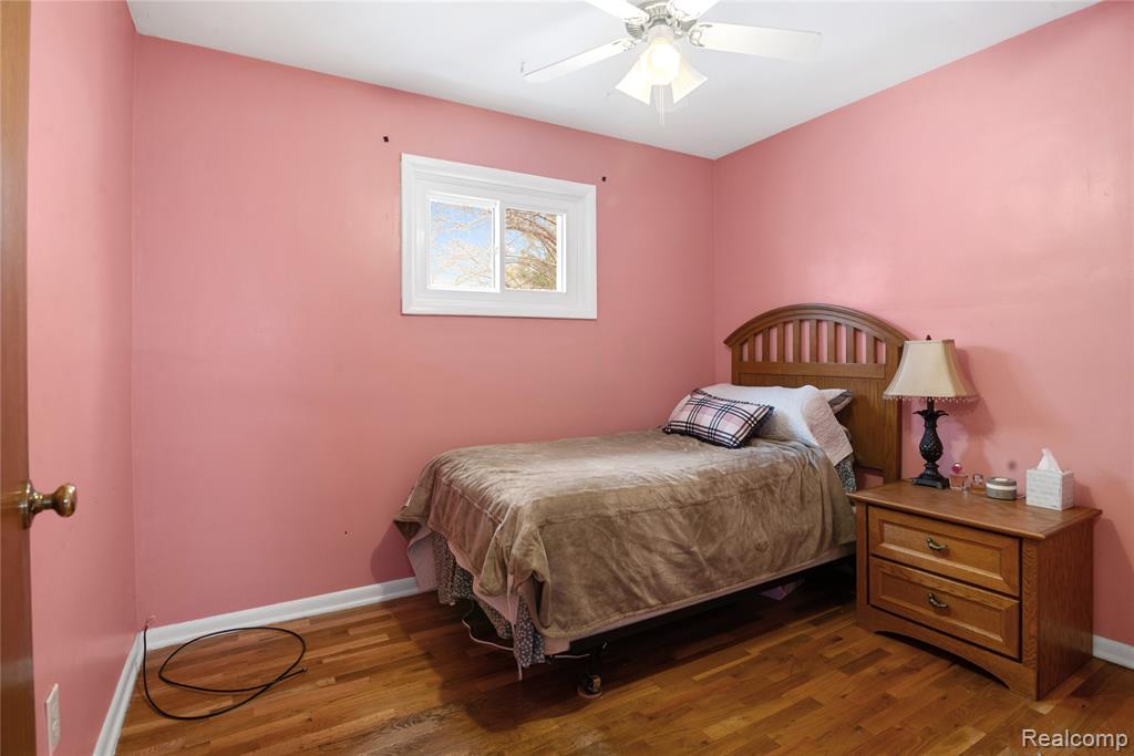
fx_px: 945
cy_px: 378
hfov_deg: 61.9
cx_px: 567
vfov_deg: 43.6
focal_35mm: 30
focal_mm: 30
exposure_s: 1/1.25
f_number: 9
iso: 320
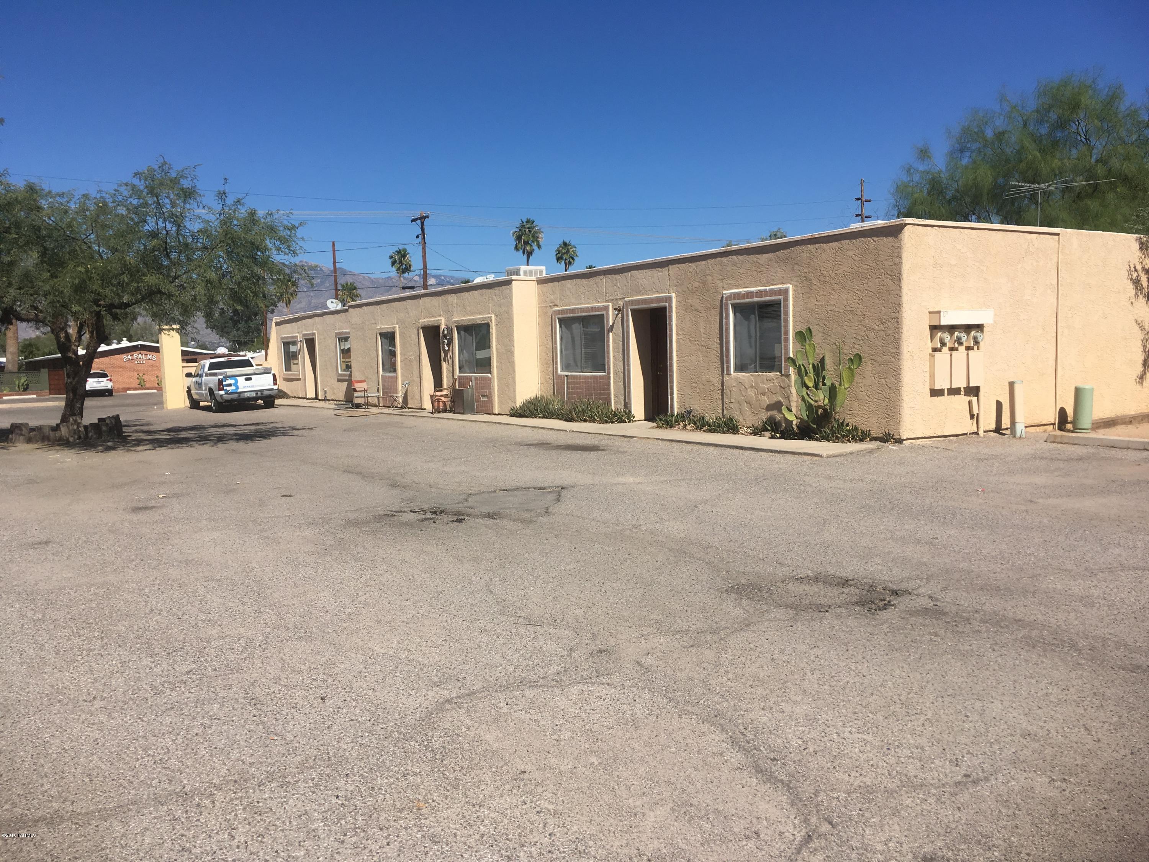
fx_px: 963
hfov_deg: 61.7
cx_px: 574
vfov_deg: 48.2
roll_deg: +0.8
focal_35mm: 29
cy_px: 431
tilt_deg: -5.5
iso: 25
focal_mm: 4.15
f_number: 2.2
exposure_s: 1/2747
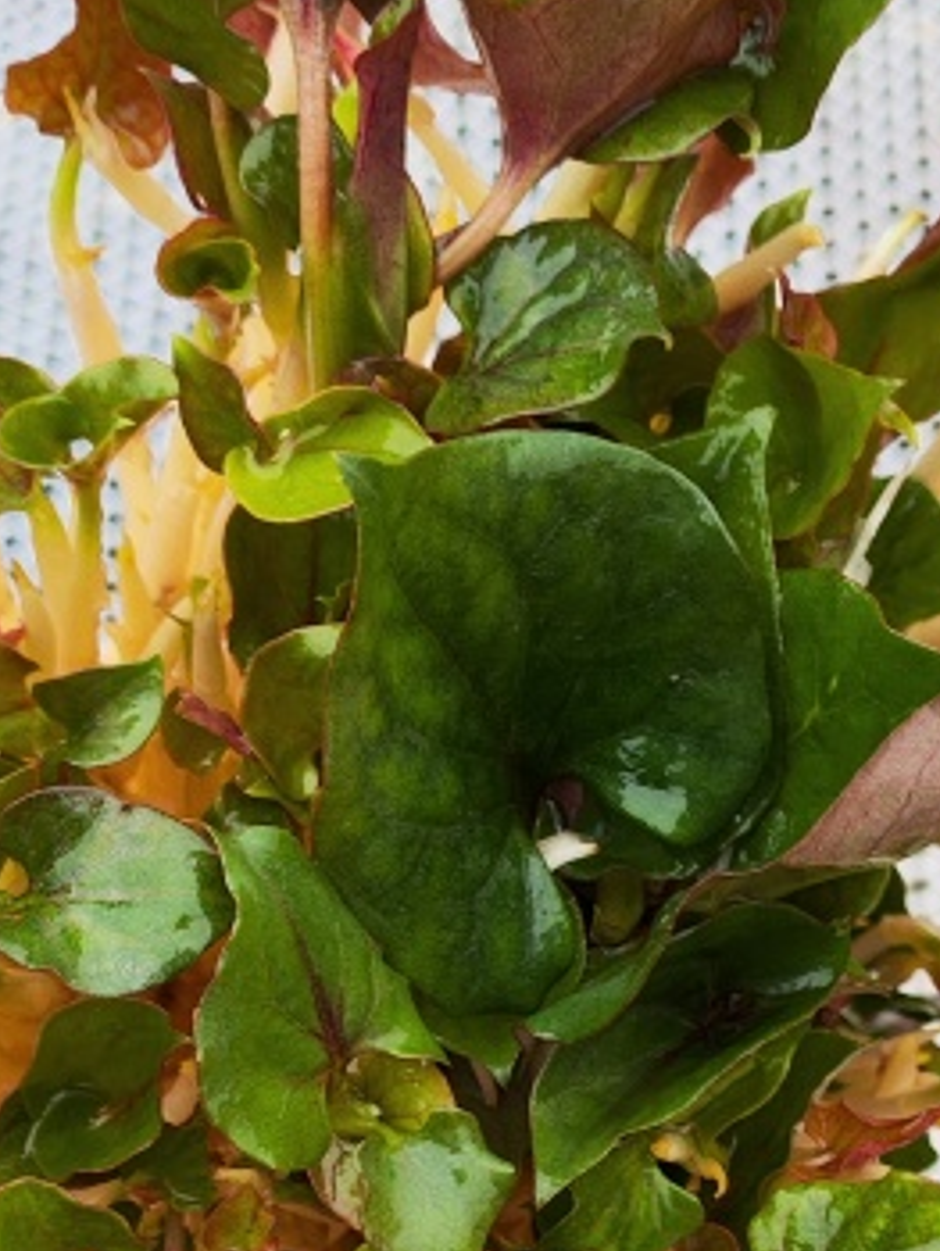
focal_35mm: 73
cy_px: 1056
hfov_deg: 20.1
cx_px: 593
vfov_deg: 26.0
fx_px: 2640
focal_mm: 4.68
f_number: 1.8
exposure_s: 1/177
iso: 50
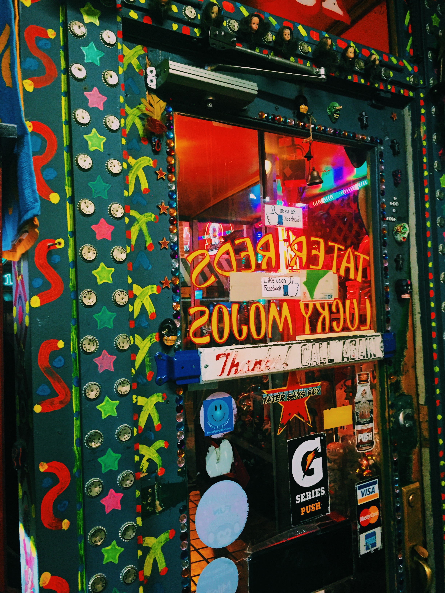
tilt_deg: +1.0
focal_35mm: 29
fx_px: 497
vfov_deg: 61.7
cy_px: 296
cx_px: 222
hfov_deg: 48.2
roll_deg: +3.1
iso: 200
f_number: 2.2
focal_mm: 4.15
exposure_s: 1/30
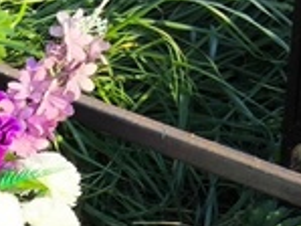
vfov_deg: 5.5
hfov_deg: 6.9
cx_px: -470
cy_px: 359
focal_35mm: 269
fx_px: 2341
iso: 50
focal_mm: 4.71
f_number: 1.7
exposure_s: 1/331
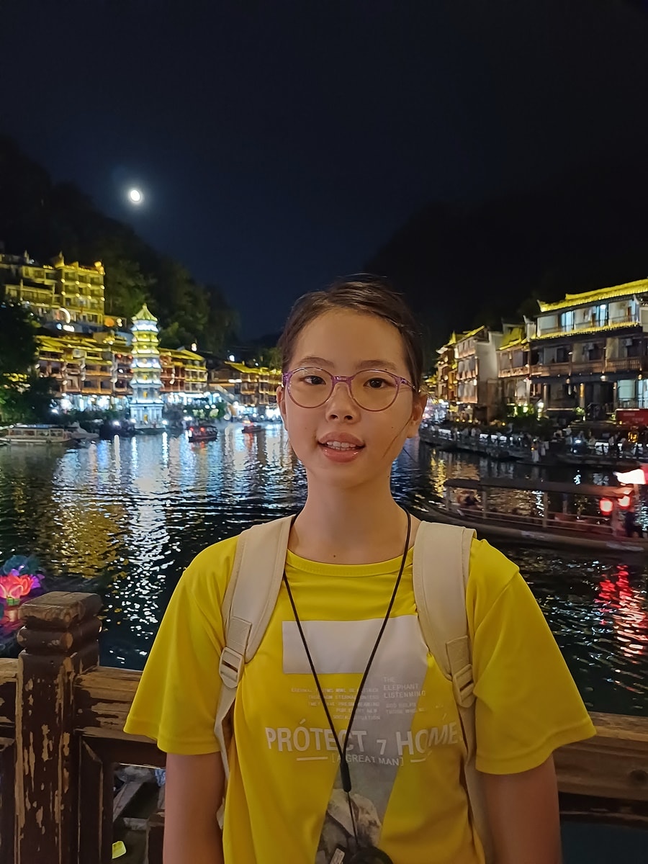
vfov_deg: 69.4
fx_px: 624
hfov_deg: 54.9
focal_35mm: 25
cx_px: 324
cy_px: 432
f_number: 1.8
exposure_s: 1/16.7
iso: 1600
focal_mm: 4.65
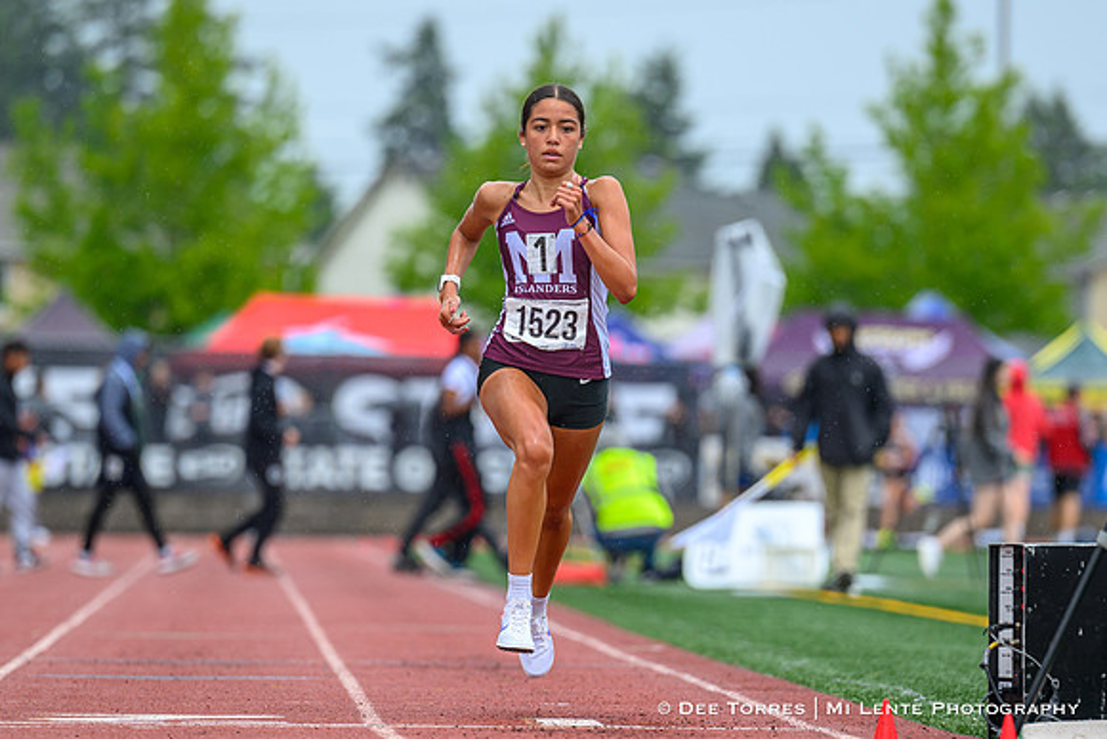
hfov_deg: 6.2
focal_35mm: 331
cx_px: 532
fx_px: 10168
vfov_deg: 4.2
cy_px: 388
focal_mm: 200
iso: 140
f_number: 3.2
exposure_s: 1/1600
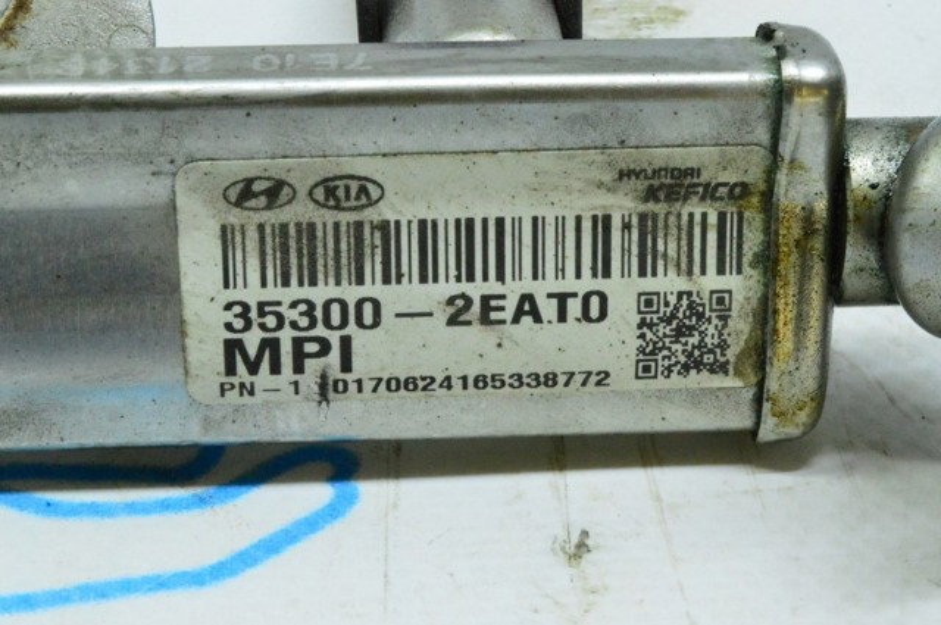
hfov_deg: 24.6
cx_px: 470
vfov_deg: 16.5
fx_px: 2154
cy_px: 312
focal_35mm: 82
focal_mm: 55
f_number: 36
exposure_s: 1/13
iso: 6400
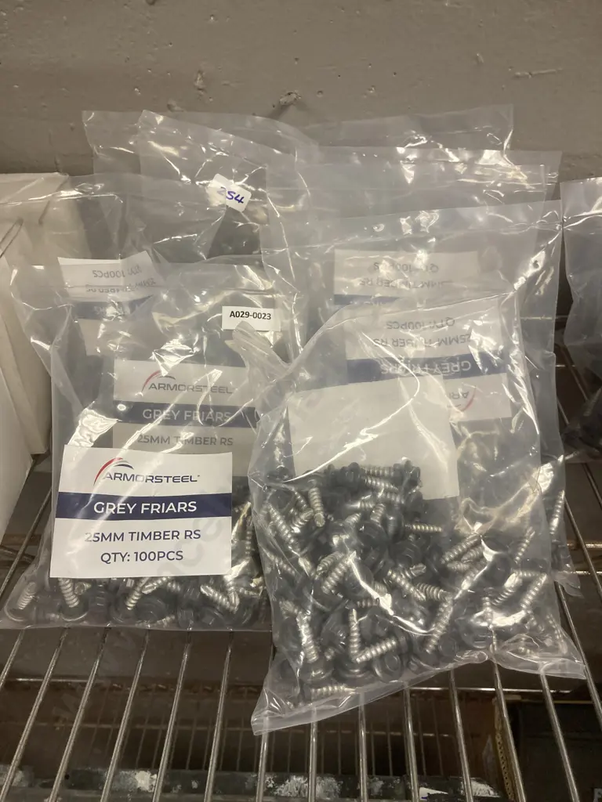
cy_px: 401
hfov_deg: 49.7
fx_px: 649
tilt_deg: -38.0
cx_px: 301
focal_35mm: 28
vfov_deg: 63.4
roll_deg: +0.0
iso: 125
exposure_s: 1/50
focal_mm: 3.99
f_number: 1.8
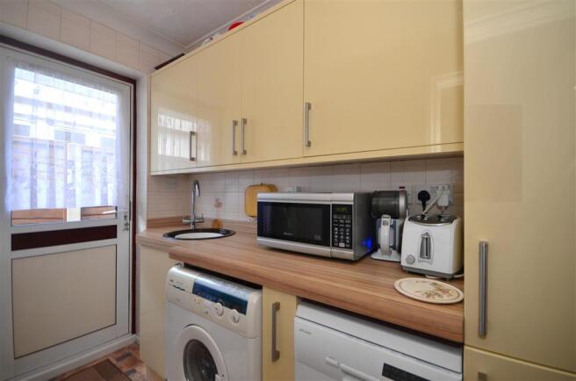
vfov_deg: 77.0
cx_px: 288
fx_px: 239
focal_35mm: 15
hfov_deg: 100.5
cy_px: 190
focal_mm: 10
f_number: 7.1
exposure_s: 1/8
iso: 200
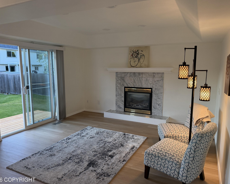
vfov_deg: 54.9
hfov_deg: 66.0
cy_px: 93
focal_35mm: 26
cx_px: 114
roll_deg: +0.0
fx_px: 177
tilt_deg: -8.7
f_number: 1.78
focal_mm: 6.76
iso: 200
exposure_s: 1/229
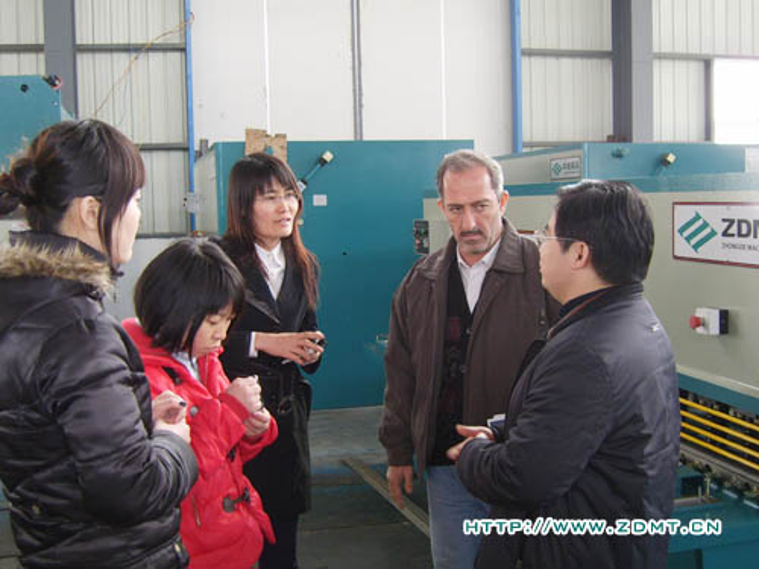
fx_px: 1074
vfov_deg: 29.7
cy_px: 284
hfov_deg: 38.9
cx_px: 380
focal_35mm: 49
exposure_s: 1/40
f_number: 3.2
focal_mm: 10
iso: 88
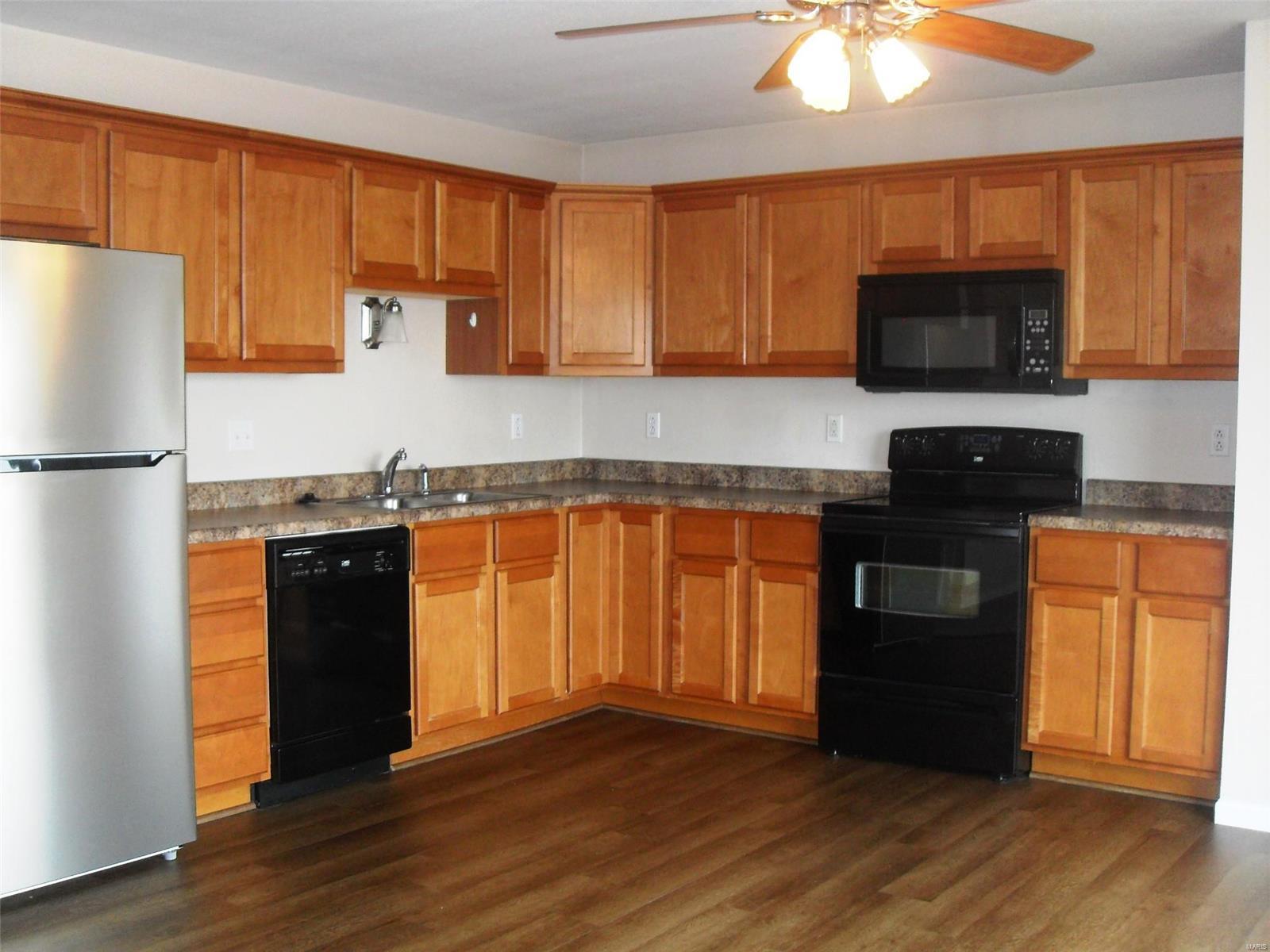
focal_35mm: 37
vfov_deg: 38.7
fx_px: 1357
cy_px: 476
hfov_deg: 50.1
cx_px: 635
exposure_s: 1/45
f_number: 2.8
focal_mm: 6.3
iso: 160
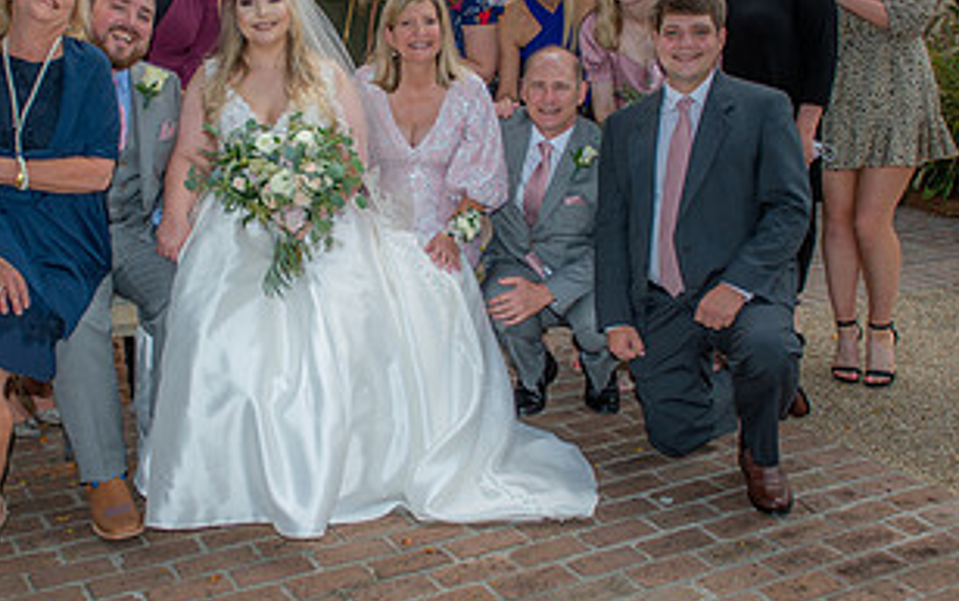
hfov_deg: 43.1
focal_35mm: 46
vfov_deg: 27.9
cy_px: 221
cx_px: 361
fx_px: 1203
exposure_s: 1/200
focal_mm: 24
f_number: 5
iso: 125
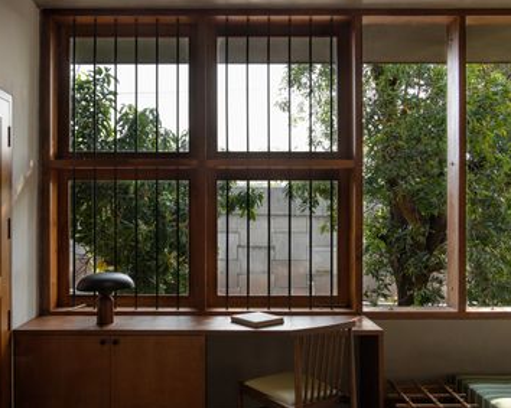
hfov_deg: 51.3
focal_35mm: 35
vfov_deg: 42.2
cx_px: 208
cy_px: 210
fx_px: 529
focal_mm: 30
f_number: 8
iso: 125
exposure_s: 1/50
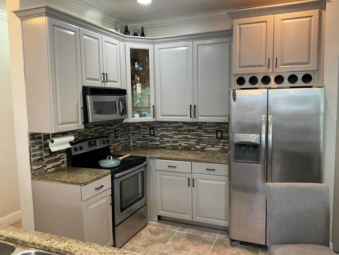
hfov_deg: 61.7
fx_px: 284
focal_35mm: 29
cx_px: 170
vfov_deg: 48.2
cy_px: 128
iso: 200
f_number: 1.8
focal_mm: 3
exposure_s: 1/60
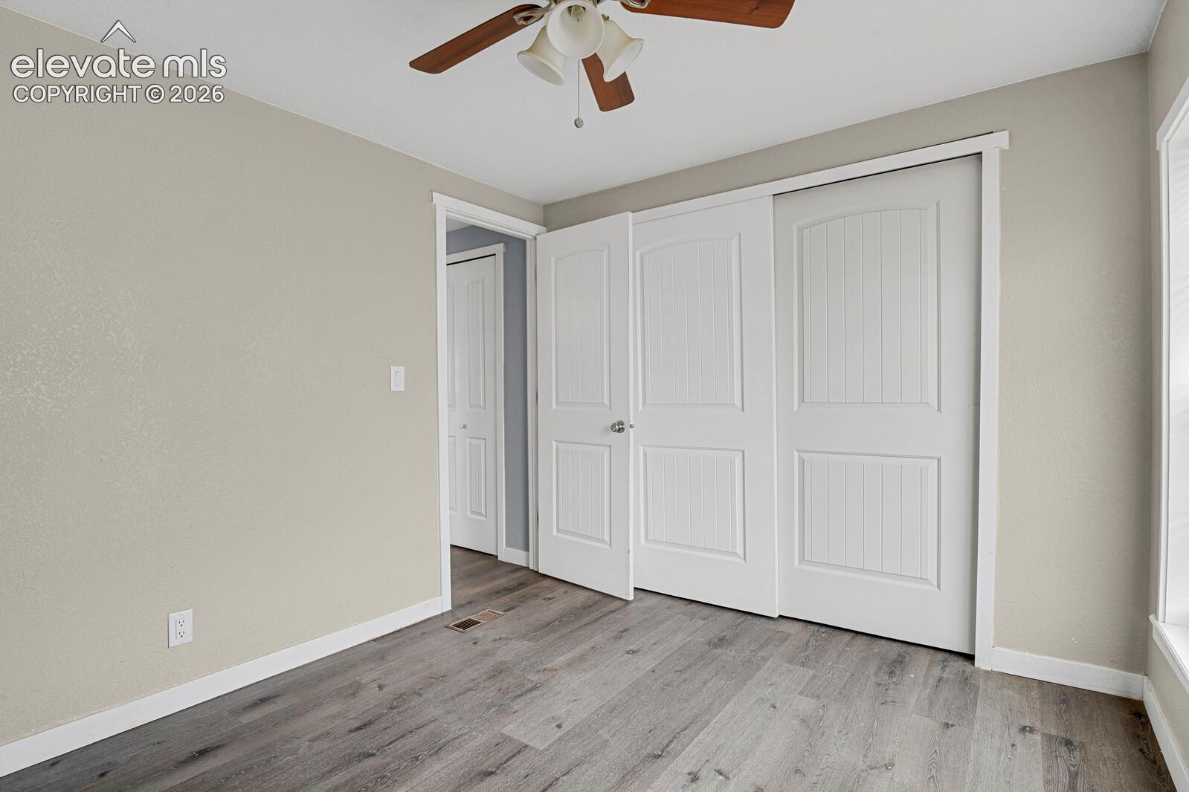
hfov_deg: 93.3
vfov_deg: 70.4
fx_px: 561
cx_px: 594
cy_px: 396
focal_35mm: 17
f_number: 8
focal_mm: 17
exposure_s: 1
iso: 250
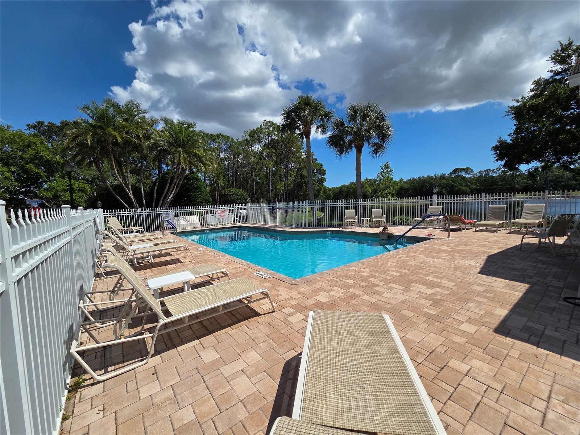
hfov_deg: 106.2
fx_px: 218
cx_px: 290
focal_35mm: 13
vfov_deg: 89.9
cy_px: 218
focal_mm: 2.2
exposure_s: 1/3707
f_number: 2.2
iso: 50
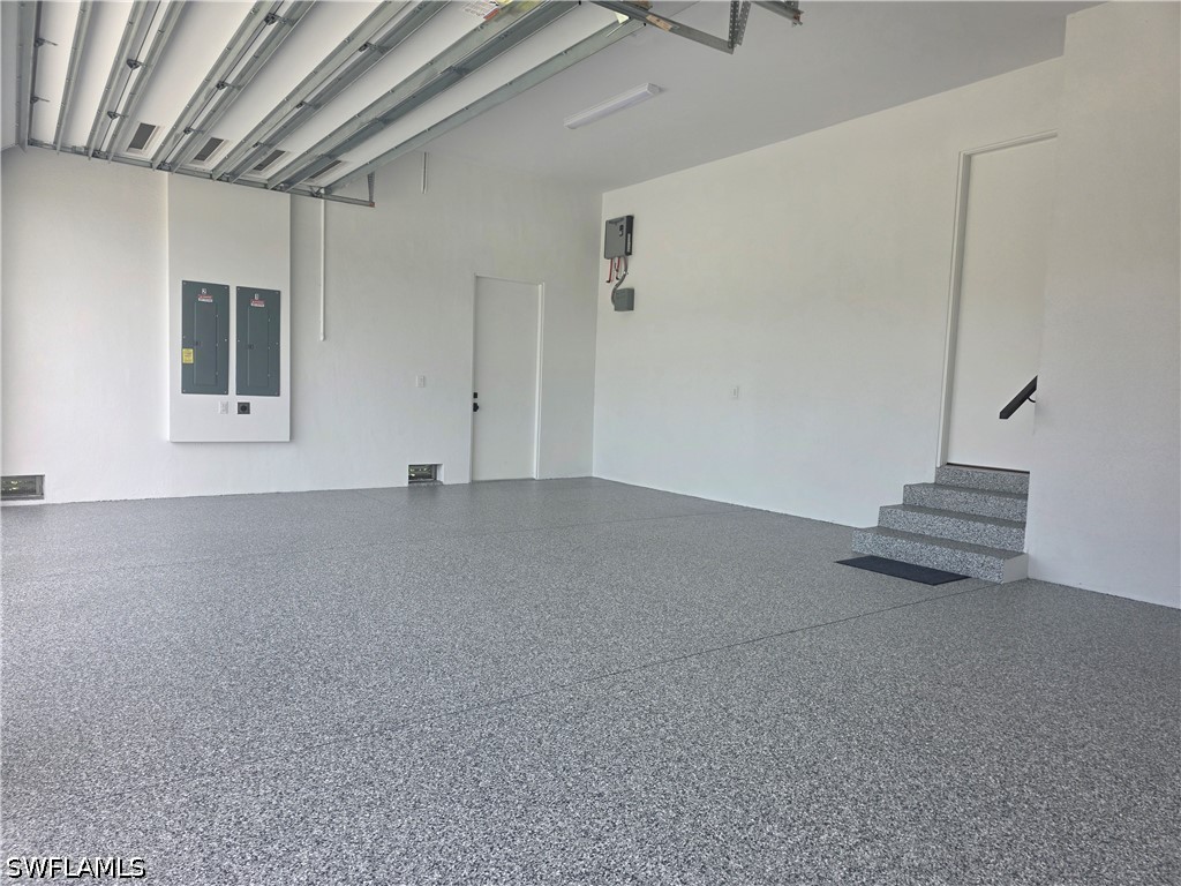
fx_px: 785
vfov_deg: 58.9
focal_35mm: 23
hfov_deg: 73.9
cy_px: 443
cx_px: 590
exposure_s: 1/359
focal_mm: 6.3
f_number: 1.7
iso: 25
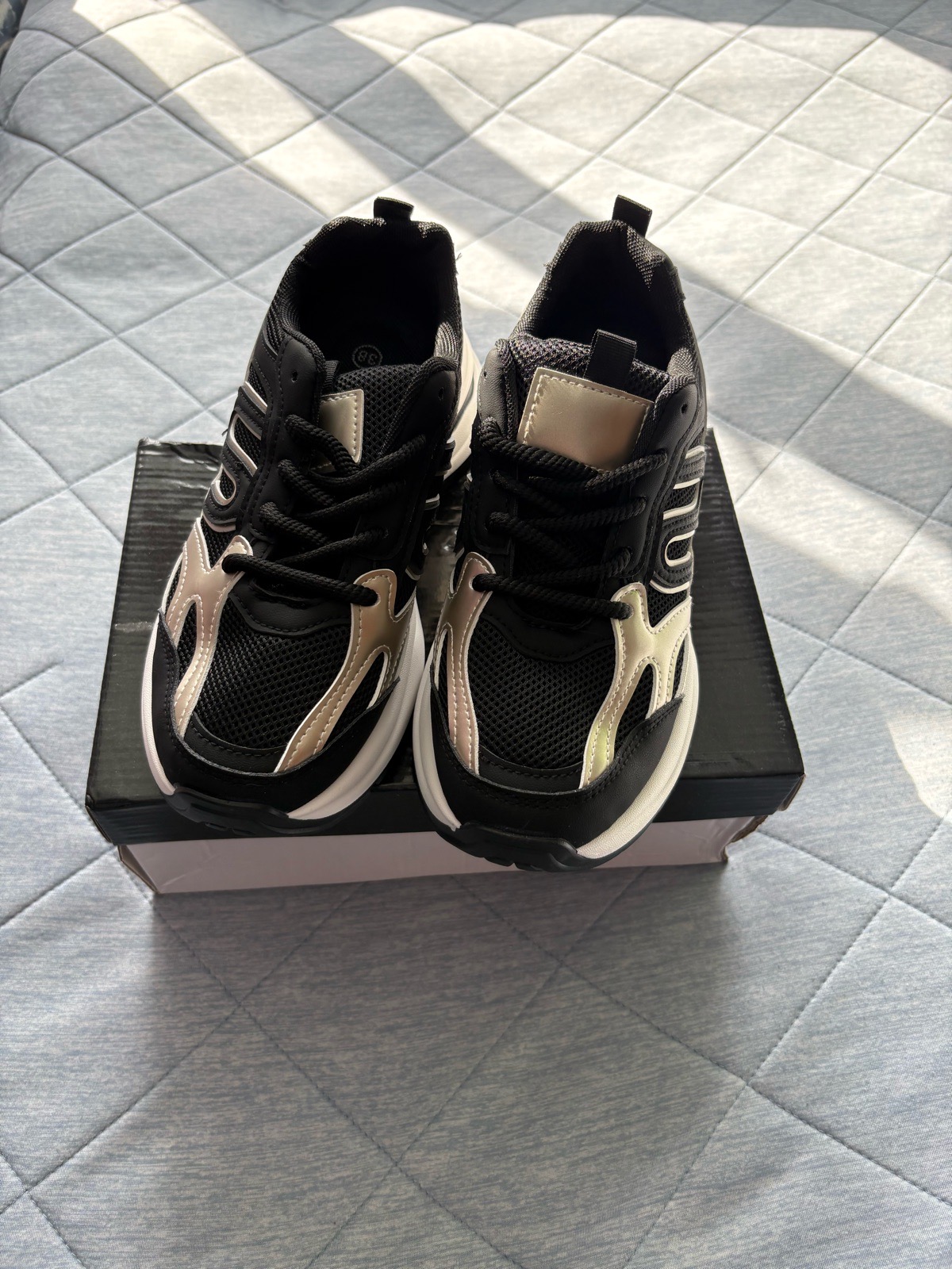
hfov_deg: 53.1
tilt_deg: -51.3
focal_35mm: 26
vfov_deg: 67.3
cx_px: 476
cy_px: 634
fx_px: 953
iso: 50
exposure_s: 1/350
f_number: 1.6
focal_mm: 5.96
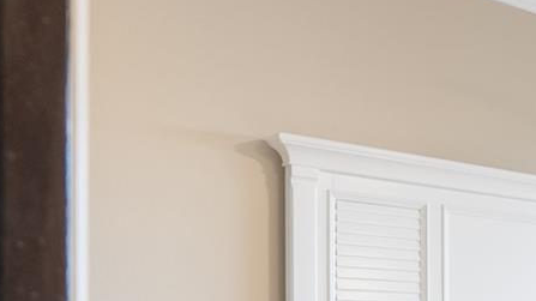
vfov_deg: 18.8
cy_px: 378
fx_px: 852
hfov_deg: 25.7
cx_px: 809
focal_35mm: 60
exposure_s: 1/40
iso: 1600
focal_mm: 16
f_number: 4
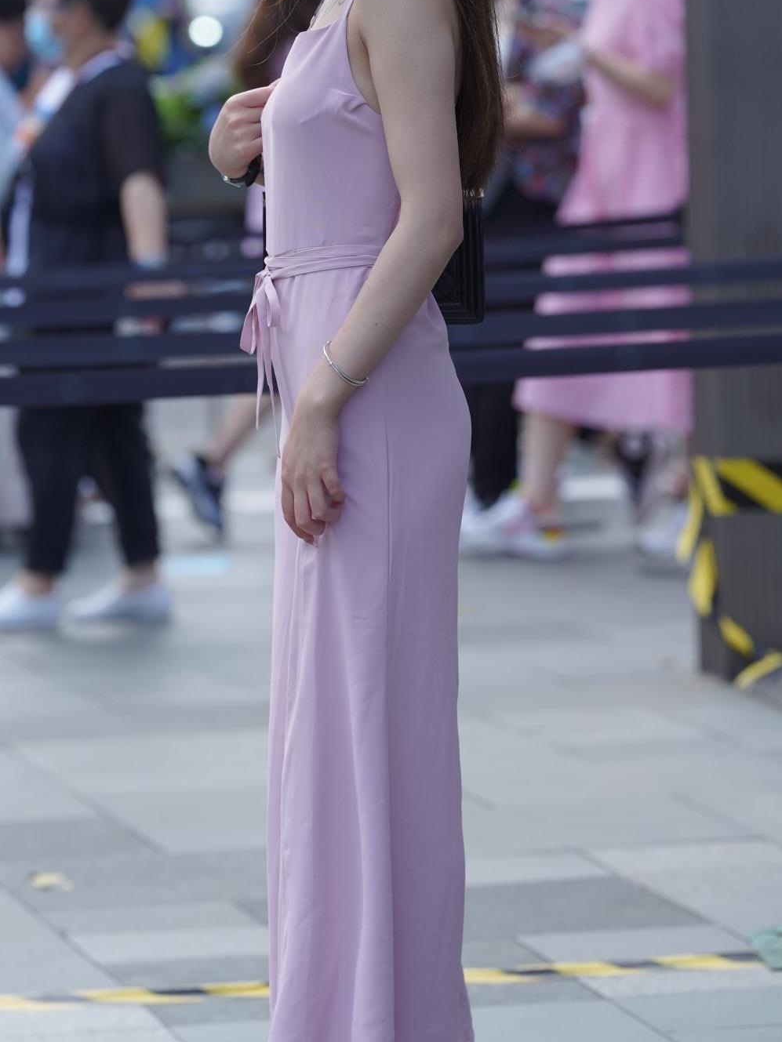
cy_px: 381
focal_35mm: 232
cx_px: 407
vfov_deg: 8.5
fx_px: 6987
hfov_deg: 6.4
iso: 400
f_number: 3.5
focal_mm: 135
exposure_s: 1/640
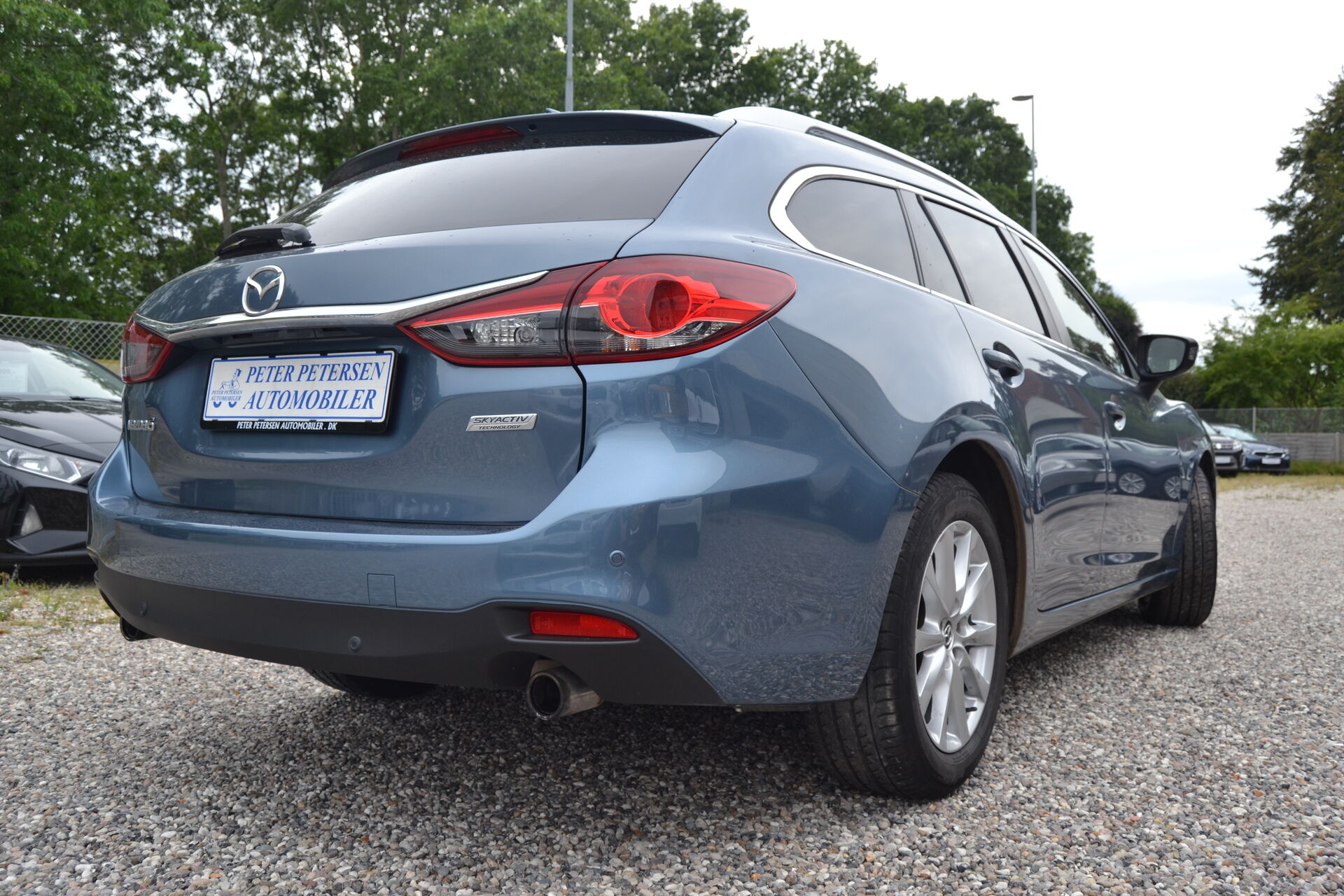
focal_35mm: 30
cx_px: 672
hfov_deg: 61.9
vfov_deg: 43.6
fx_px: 1120
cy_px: 448
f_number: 6.3
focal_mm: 20
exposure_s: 1/160
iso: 100
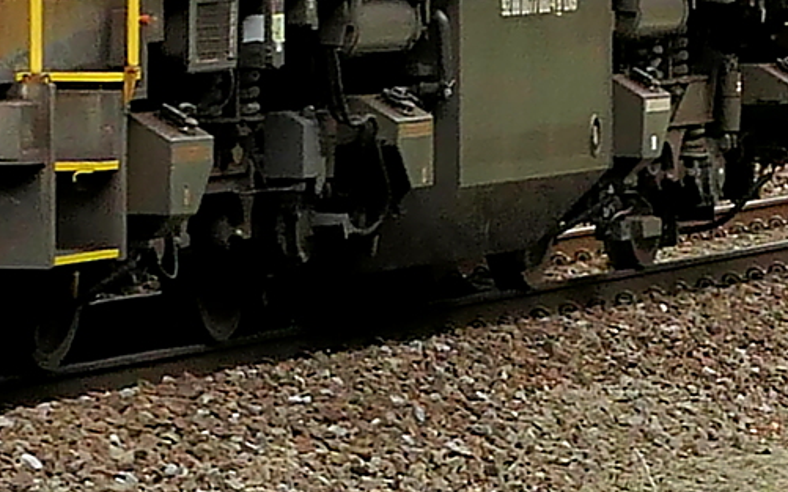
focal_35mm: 166
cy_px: -319
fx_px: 3565
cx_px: -36
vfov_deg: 7.7
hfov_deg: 12.4
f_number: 6.3
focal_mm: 18.7
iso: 640
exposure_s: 1/800
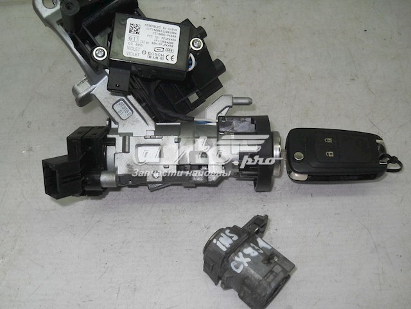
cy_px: 154
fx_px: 487
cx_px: 206
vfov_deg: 35.1
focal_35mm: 41
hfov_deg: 45.8
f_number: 5.5
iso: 80
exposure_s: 1/40
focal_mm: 6.72
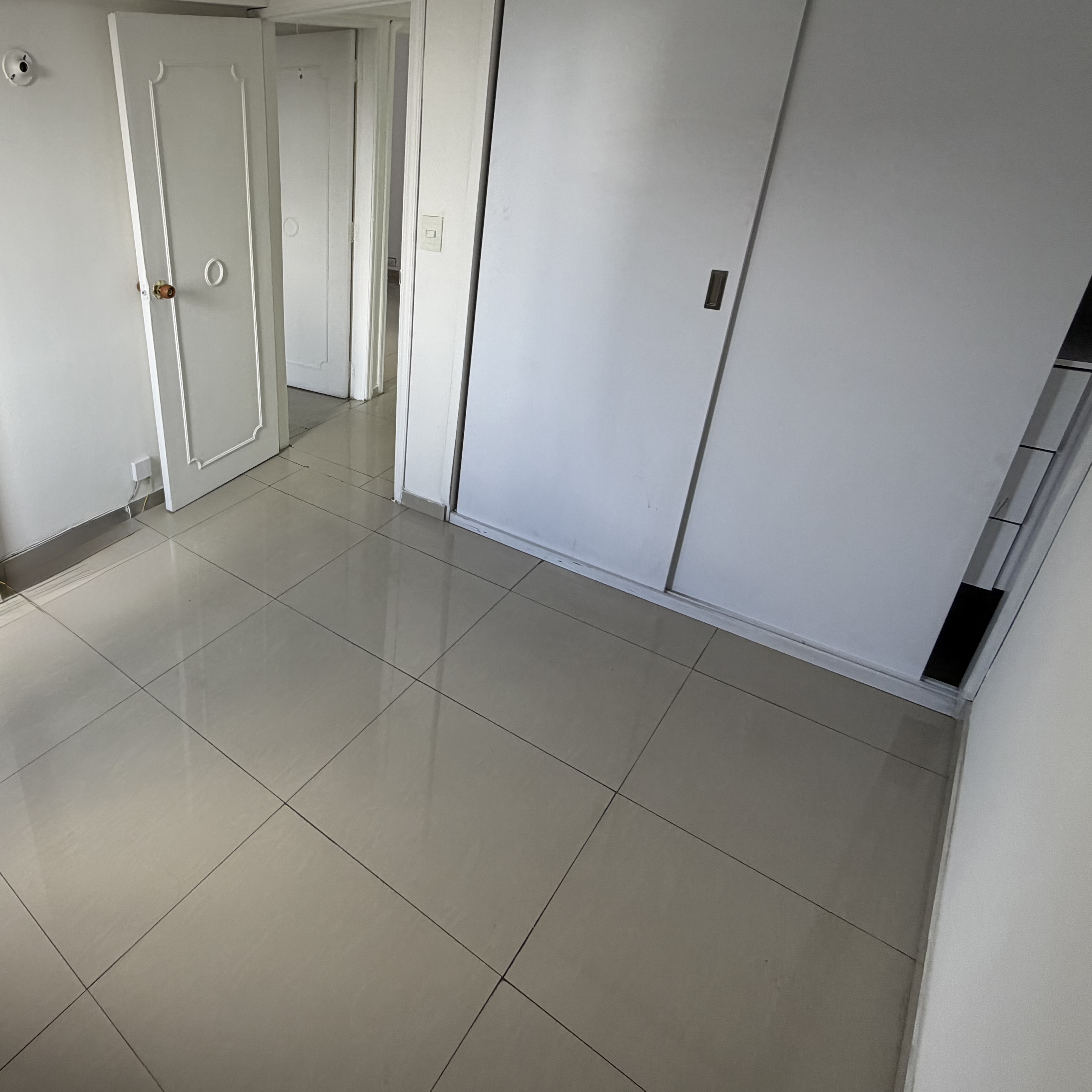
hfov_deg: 67.2
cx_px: 262
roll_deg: +2.9
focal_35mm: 21
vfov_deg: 71.4
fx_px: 749
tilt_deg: -25.0
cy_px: 434
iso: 160
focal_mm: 2.22
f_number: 2.2
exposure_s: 1/121
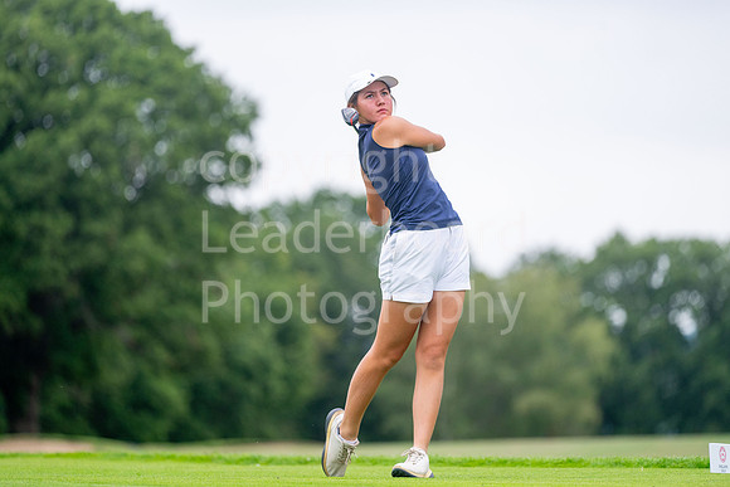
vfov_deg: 4.6
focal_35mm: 300
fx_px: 6084
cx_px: 365
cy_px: 244
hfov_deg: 6.9
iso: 500
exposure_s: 1/1250
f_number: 4
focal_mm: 300
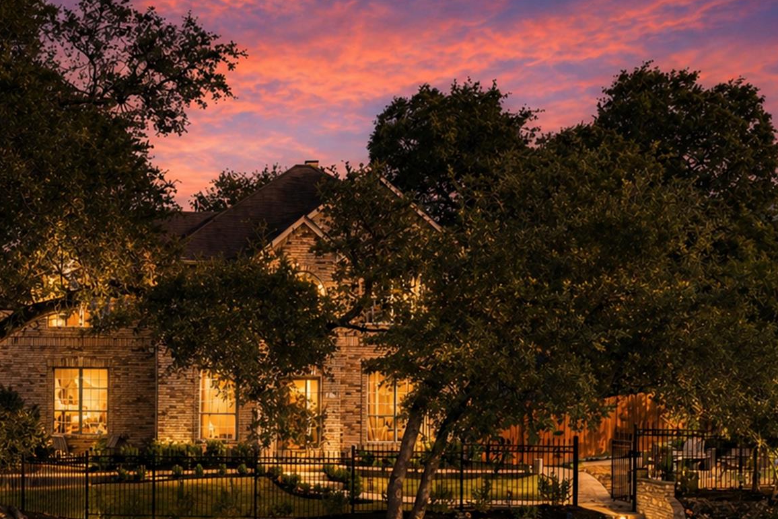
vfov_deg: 21.7
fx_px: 1340
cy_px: 392
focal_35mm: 62
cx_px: 211
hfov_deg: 31.9
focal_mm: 35
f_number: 9
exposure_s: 1/80
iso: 320
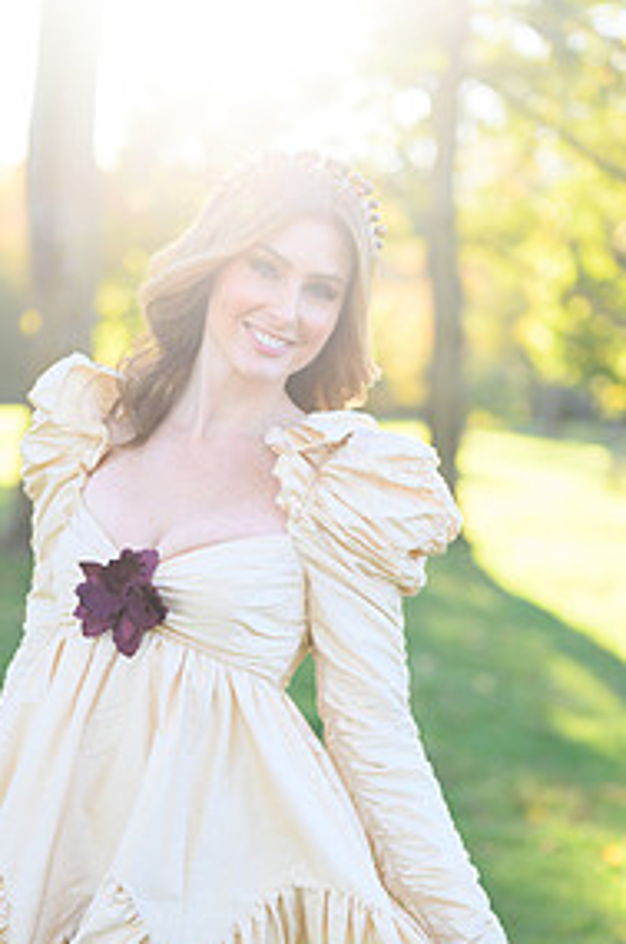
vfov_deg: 25.7
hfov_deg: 17.2
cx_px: 300
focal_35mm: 79
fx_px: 2068
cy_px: 573
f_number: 2
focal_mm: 50
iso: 320
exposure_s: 1/800
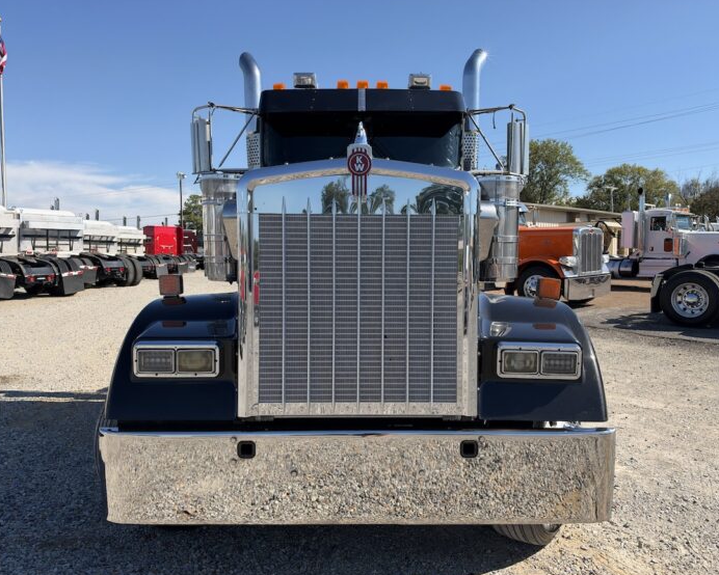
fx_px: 553
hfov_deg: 66.0
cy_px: 288
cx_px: 373
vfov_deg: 55.0
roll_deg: +0.0
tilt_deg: -1.5
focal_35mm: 26
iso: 64
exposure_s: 1/3226
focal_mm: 6.93
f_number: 1.8
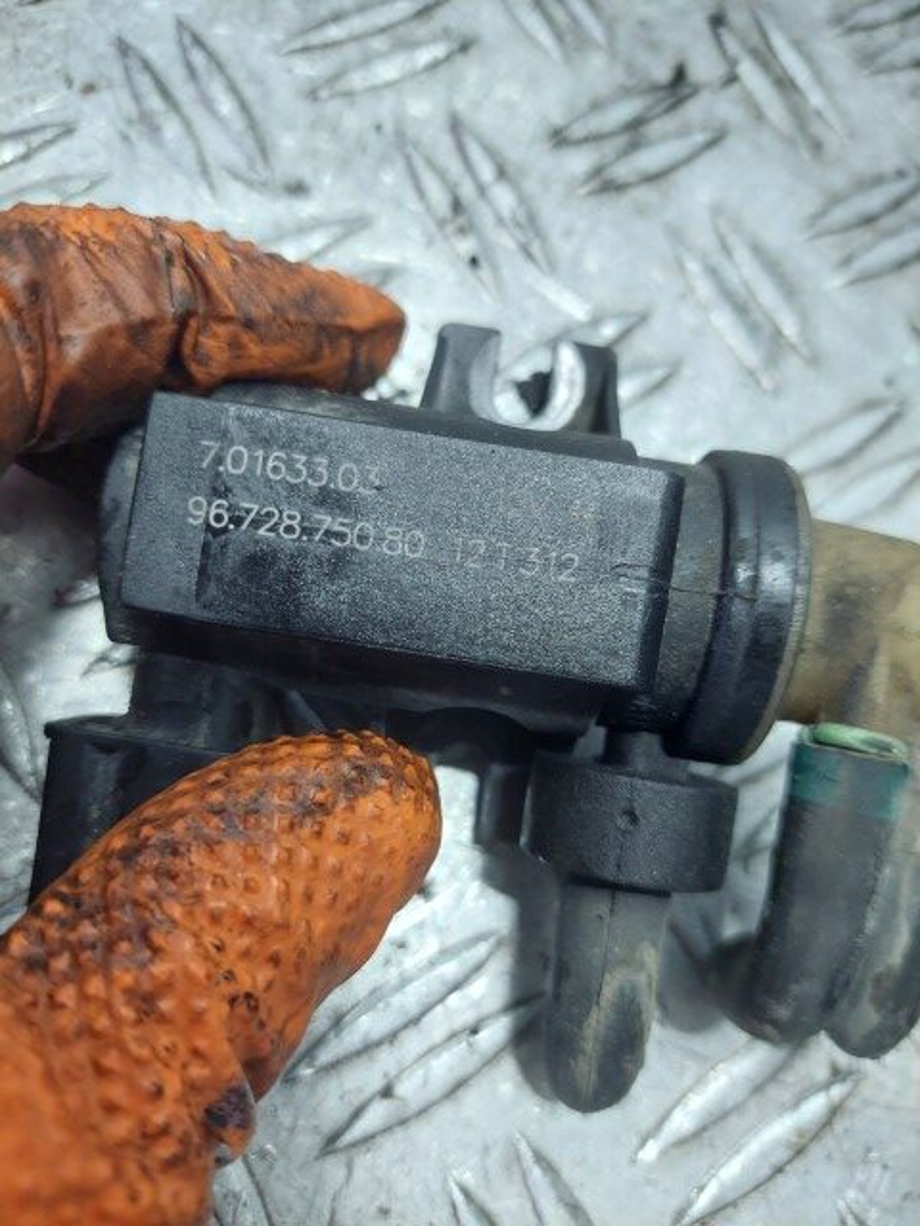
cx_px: 460
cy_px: 613
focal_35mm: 25
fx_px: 886
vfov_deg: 69.4
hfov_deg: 54.9
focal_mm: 5.23
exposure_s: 1/50
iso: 100
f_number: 1.8
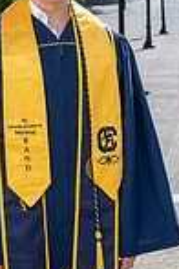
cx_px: 27
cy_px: -26
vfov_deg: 17.9
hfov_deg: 12.4
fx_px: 820
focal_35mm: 110
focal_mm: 36
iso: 400
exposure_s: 1/1600
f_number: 5
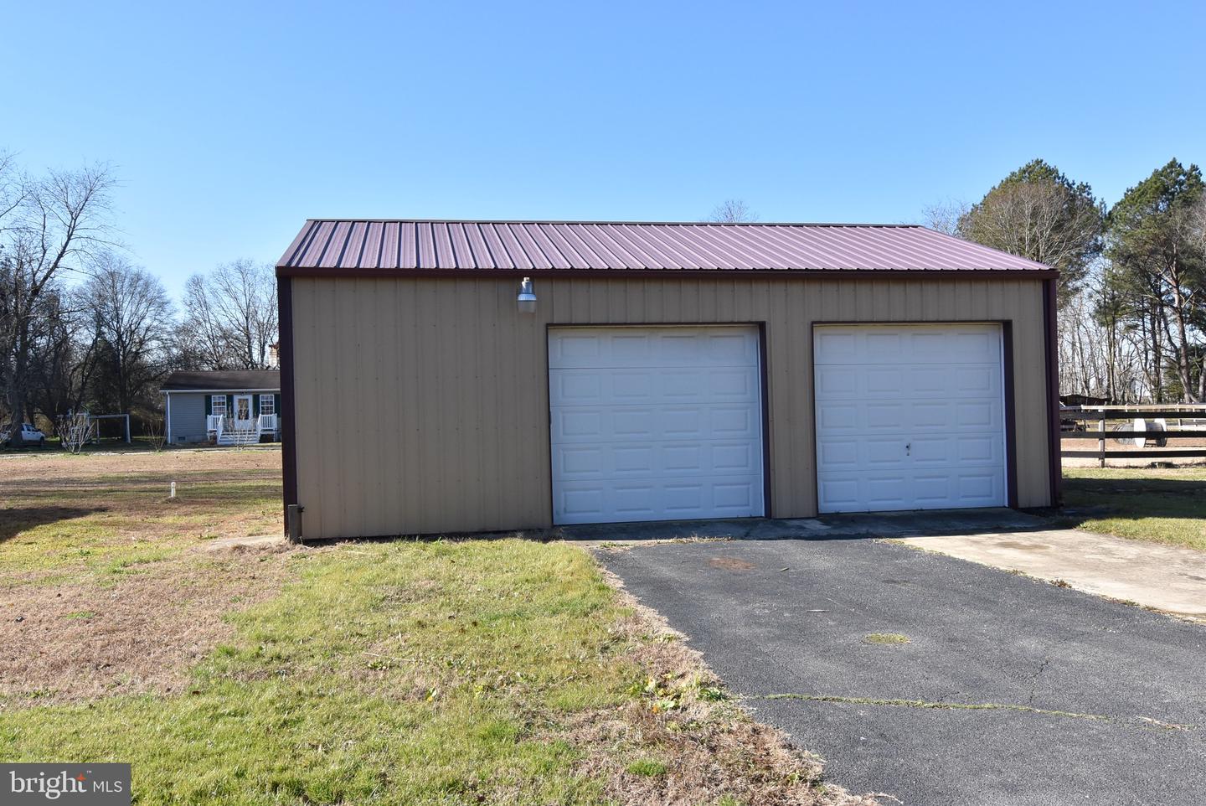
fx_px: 1006
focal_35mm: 30
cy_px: 403
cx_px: 603
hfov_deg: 61.9
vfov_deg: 43.7
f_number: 13
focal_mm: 20
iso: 800
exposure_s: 1/640
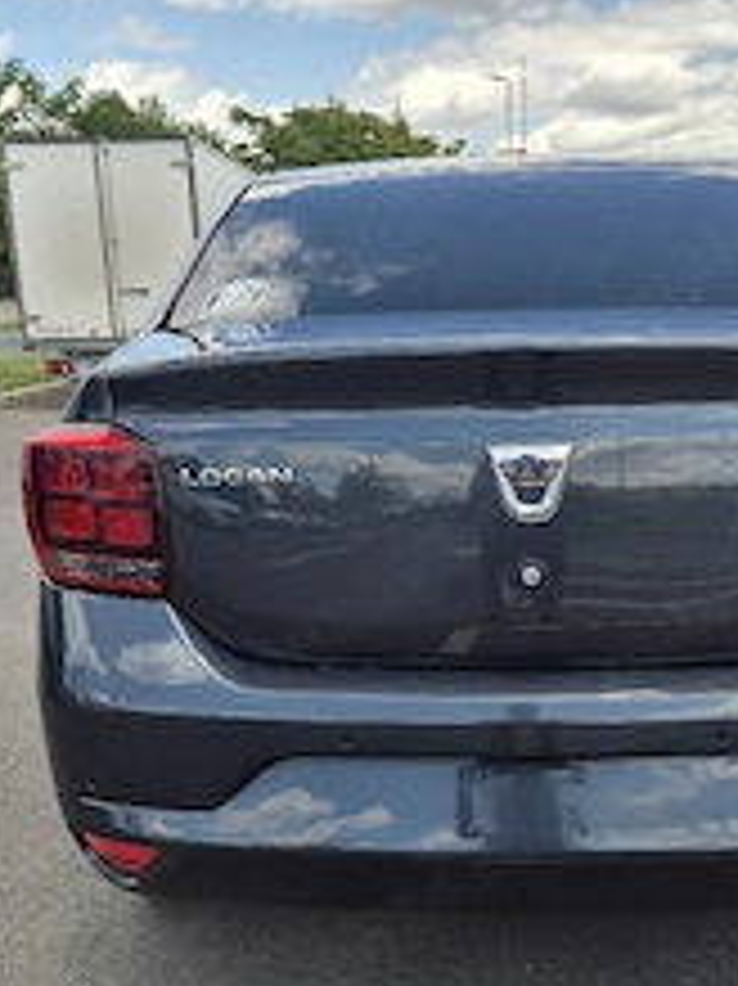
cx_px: 482
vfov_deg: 44.3
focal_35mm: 42
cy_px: 635
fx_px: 1195
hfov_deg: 34.1
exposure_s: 1/1250
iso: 25
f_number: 1.8
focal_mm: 5.4
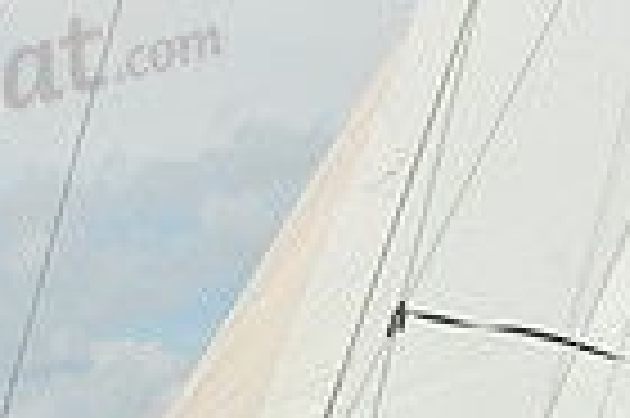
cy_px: 690
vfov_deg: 4.7
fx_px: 5087
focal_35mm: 291
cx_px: 459
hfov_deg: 7.1
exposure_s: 1/1250
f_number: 9
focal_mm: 70
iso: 320
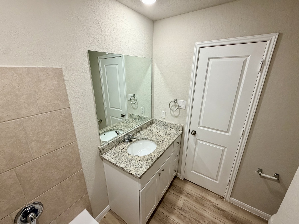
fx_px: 130
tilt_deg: -19.3
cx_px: 144
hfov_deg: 98.1
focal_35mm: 15
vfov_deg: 81.7
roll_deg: +0.6
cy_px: 115
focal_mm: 2.22
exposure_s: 1/120
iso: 250
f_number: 2.2
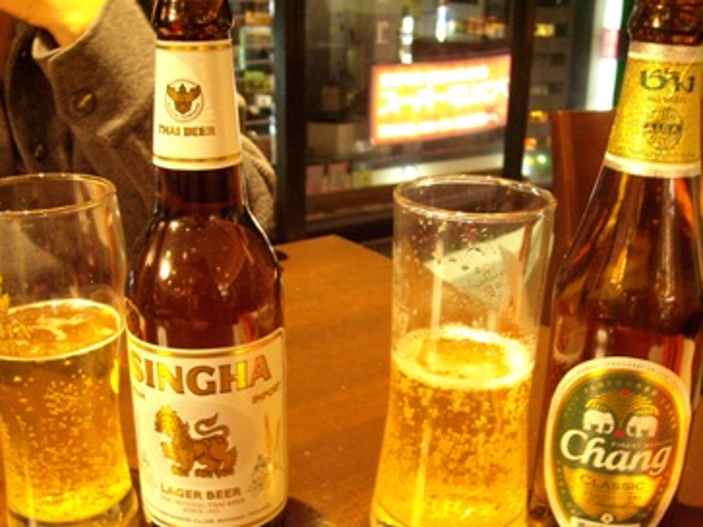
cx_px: 307
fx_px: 914
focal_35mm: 45
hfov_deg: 42.0
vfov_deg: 32.1
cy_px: 320
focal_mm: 5.7
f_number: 2.8
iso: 496
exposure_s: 1/8
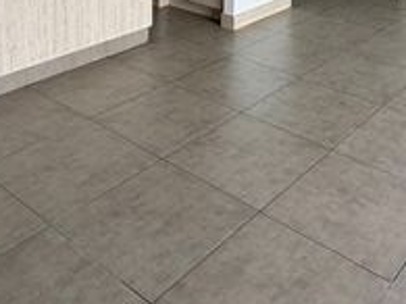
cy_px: -90
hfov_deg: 39.3
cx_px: 268
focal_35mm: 48
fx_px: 563
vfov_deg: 25.9
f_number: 2.2
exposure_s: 1/121
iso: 50
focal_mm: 2.22
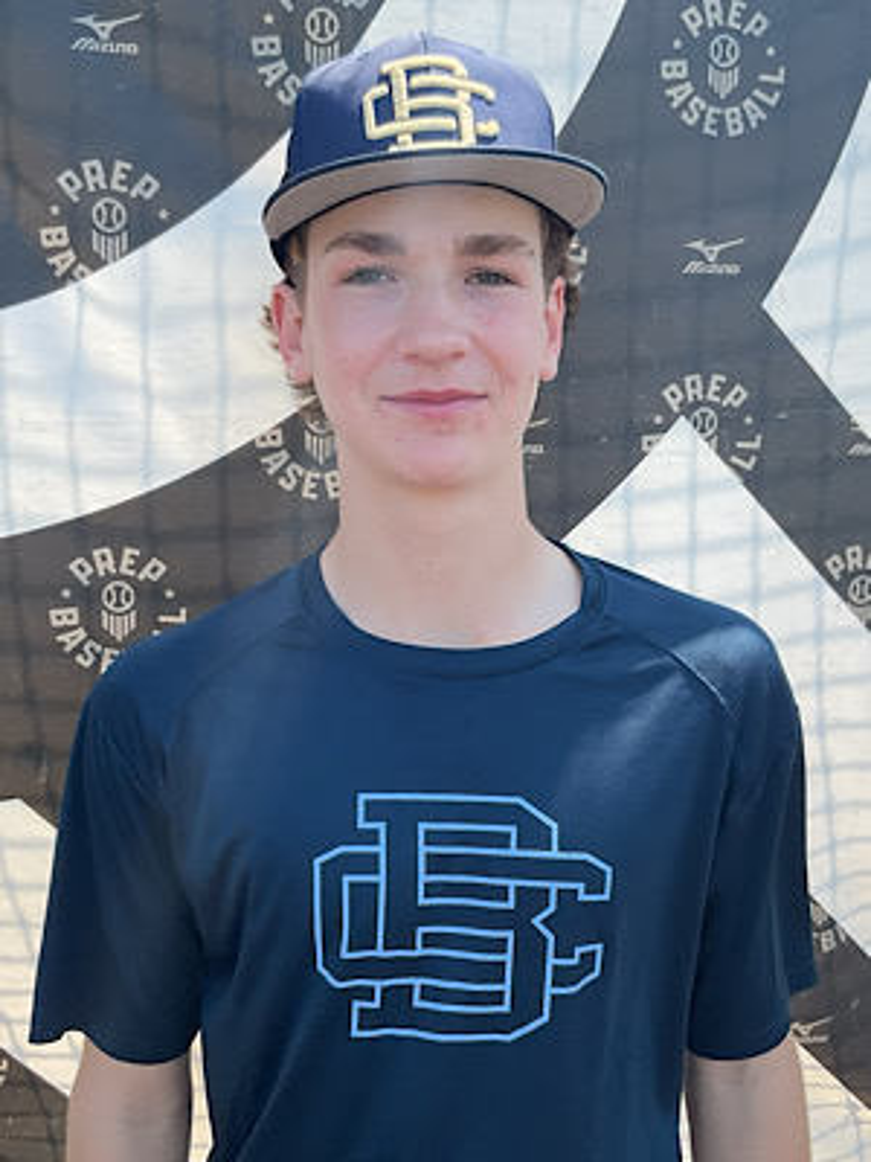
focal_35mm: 29
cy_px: 581
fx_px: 973
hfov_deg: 48.2
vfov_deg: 61.7
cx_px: 436
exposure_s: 1/556
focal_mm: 3
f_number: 1.8
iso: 16
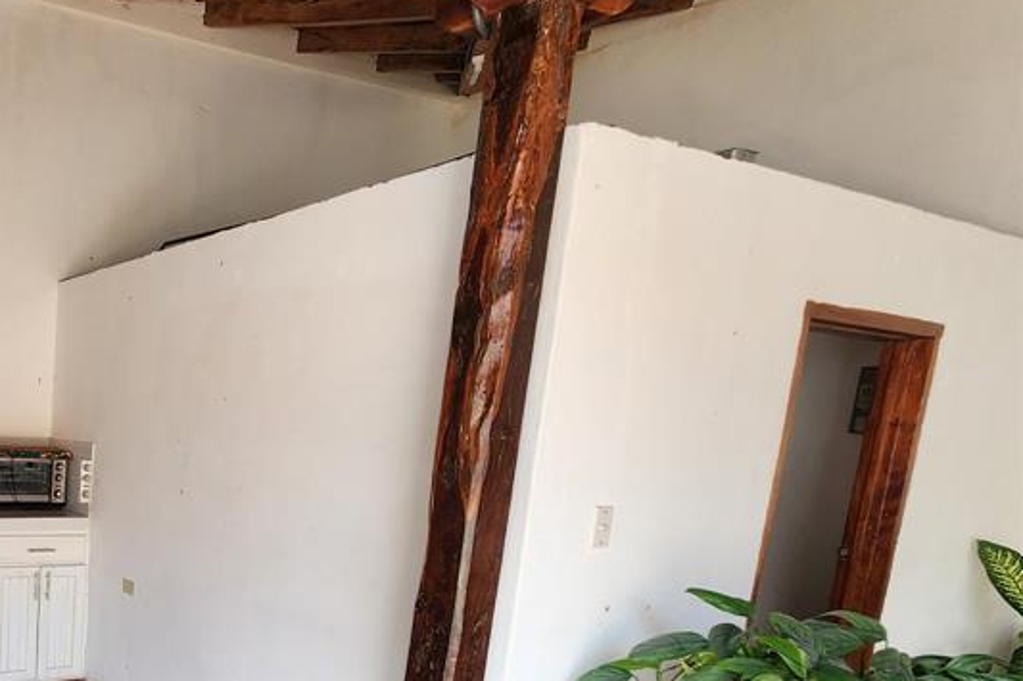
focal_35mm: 26
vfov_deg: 47.2
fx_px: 739
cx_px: 42
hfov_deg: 56.3
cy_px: 531
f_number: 2.2
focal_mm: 2.2
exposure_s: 1/120
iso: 80
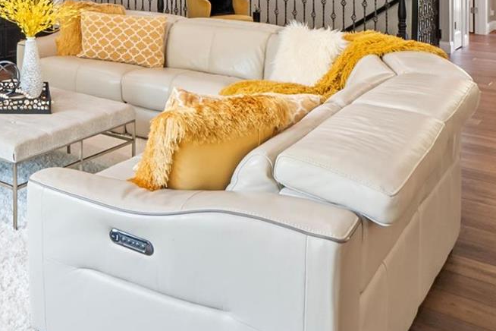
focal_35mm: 44
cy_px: -35
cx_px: 17
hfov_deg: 39.9
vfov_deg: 27.8
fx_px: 606
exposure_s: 1/3
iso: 400
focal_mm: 9
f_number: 10
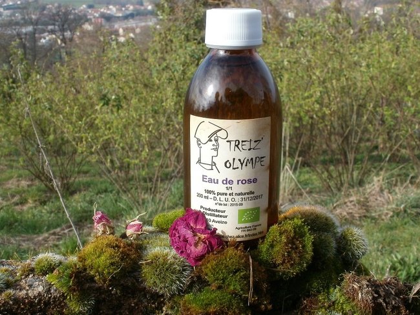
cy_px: 158
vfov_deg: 32.9
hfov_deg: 43.0
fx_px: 534
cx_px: 210
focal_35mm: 44
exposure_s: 1/200
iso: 100
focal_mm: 7.7
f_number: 6.3
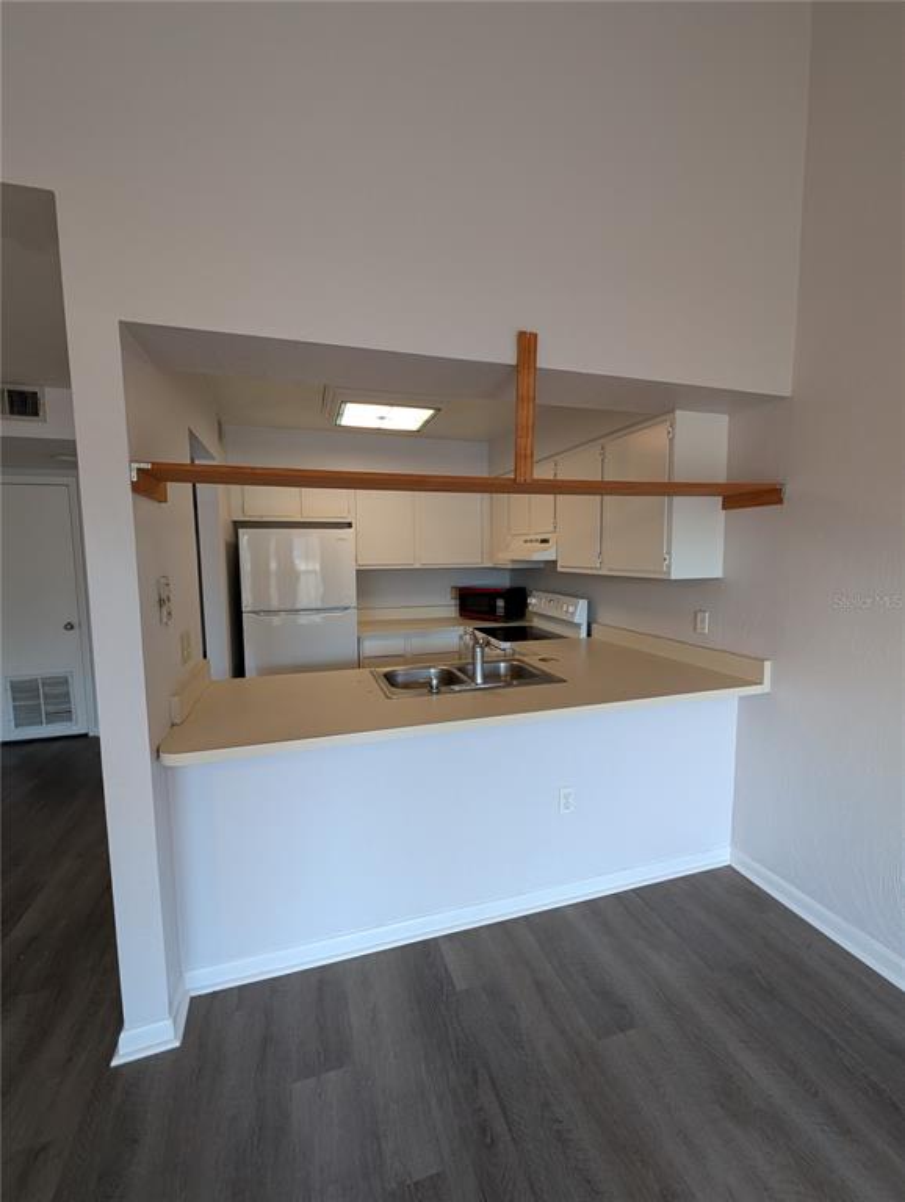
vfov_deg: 106.1
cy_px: 601
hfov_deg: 90.0
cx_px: 452
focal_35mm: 13
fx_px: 452
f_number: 2.2
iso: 56
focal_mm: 1.95
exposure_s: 1/24
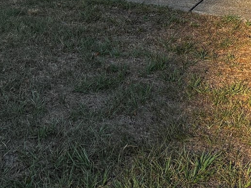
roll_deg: +0.7
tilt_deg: -3.7
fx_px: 740
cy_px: -76
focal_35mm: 102
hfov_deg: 19.2
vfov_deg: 13.8
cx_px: 105
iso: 50
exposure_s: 1/1567
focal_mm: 5.96
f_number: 1.6
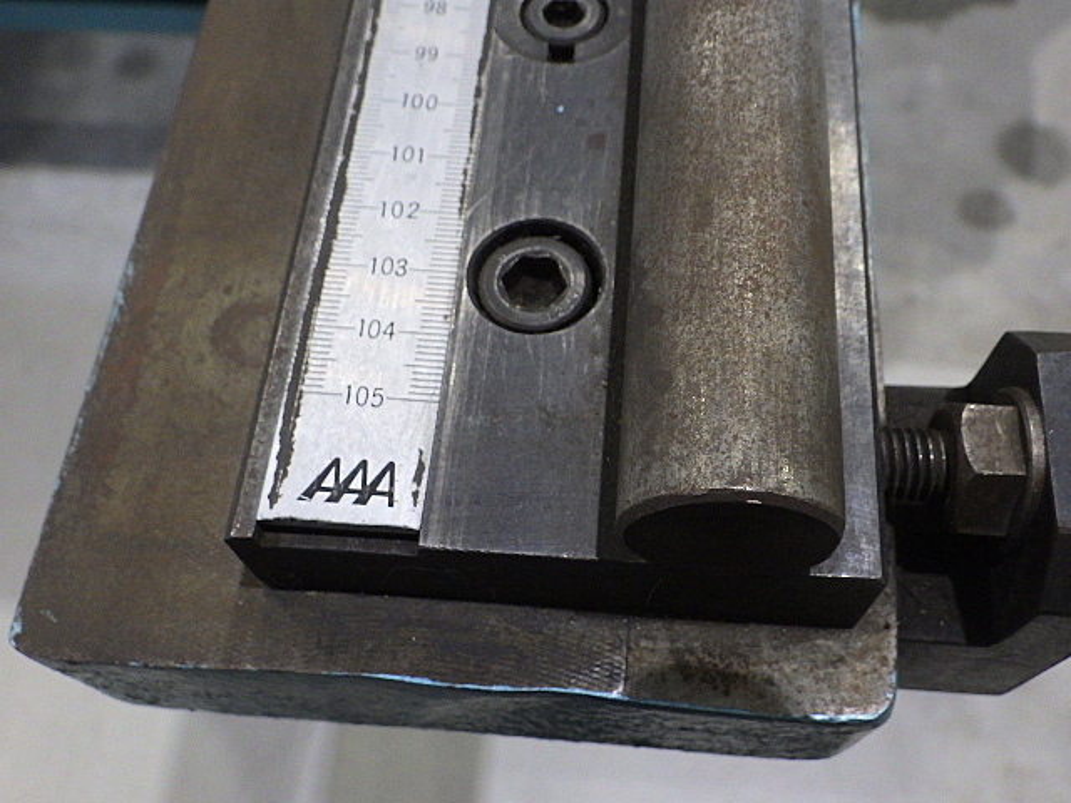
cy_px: 402
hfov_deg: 54.0
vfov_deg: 41.8
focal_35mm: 34
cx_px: 536
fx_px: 1052
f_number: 3.8
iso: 1000
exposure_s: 1/50
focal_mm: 6.1
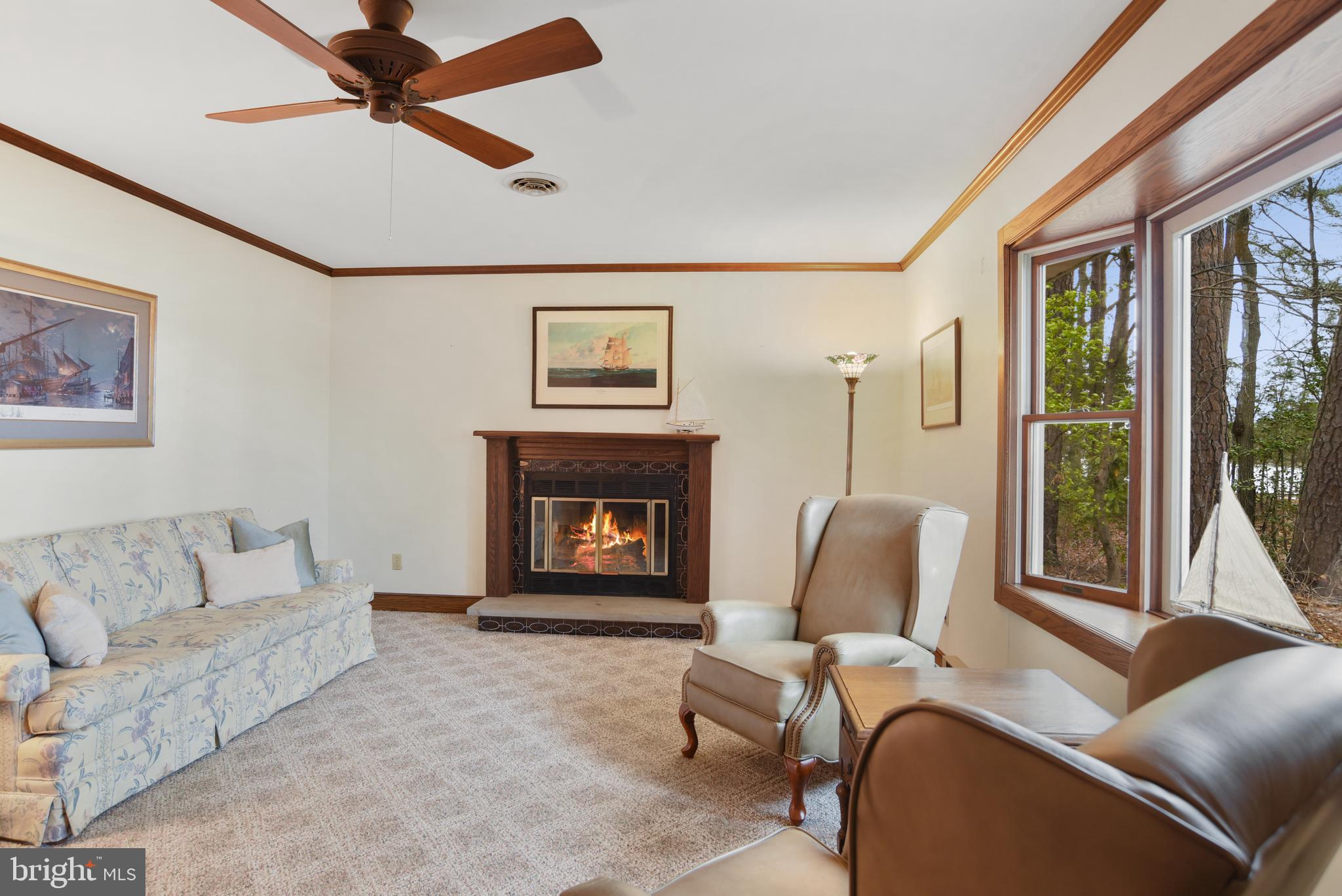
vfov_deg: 62.0
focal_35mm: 20
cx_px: 671
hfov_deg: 84.0
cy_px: 448
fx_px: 746
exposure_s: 1/8
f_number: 8
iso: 400
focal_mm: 20
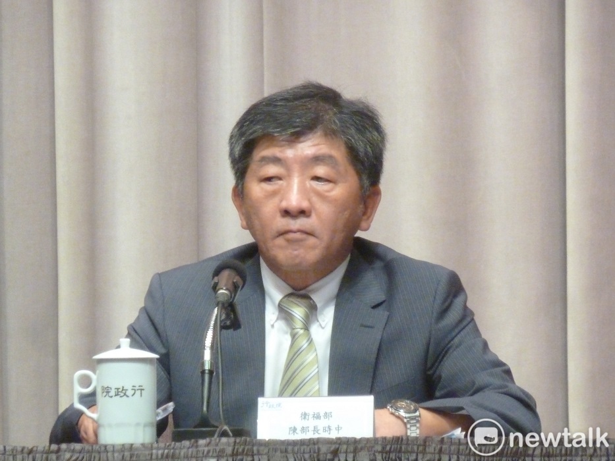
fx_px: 6734
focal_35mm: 379
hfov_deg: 5.2
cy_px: 230
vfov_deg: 3.9
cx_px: 308
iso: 800
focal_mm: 49.2
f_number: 4.9
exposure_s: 1/50
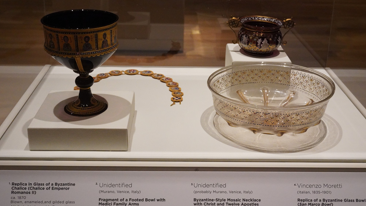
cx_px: 183
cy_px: 95
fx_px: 408
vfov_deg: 28.3
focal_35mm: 42
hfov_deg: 48.4
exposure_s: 1/100
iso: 10000
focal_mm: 40
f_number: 9
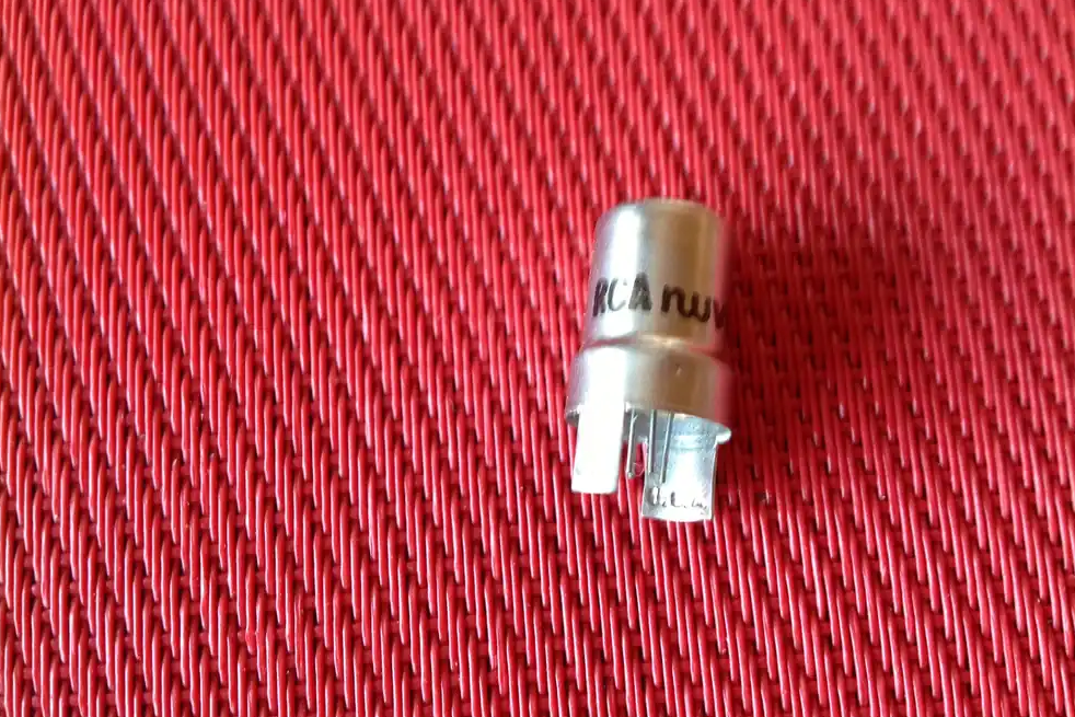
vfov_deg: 35.9
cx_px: 544
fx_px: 1105
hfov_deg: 51.9
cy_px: 345
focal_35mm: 37
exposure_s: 1/15
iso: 200
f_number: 2.4
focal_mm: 4.28
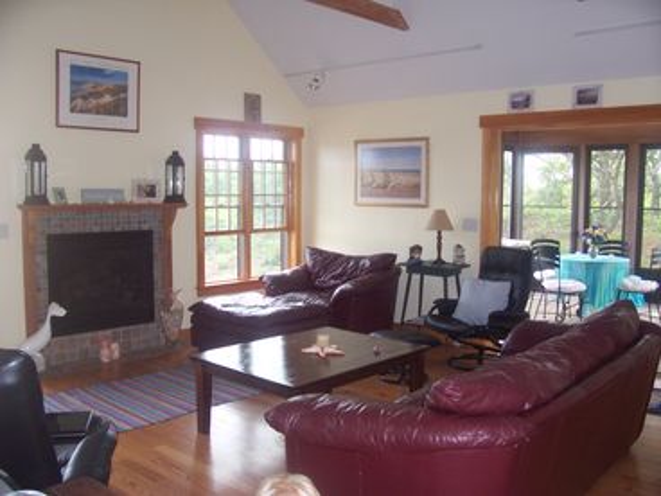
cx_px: 330
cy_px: 248
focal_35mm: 34
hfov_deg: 54.0
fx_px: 649
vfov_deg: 41.8
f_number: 2.7
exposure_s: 1/60
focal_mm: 5.6
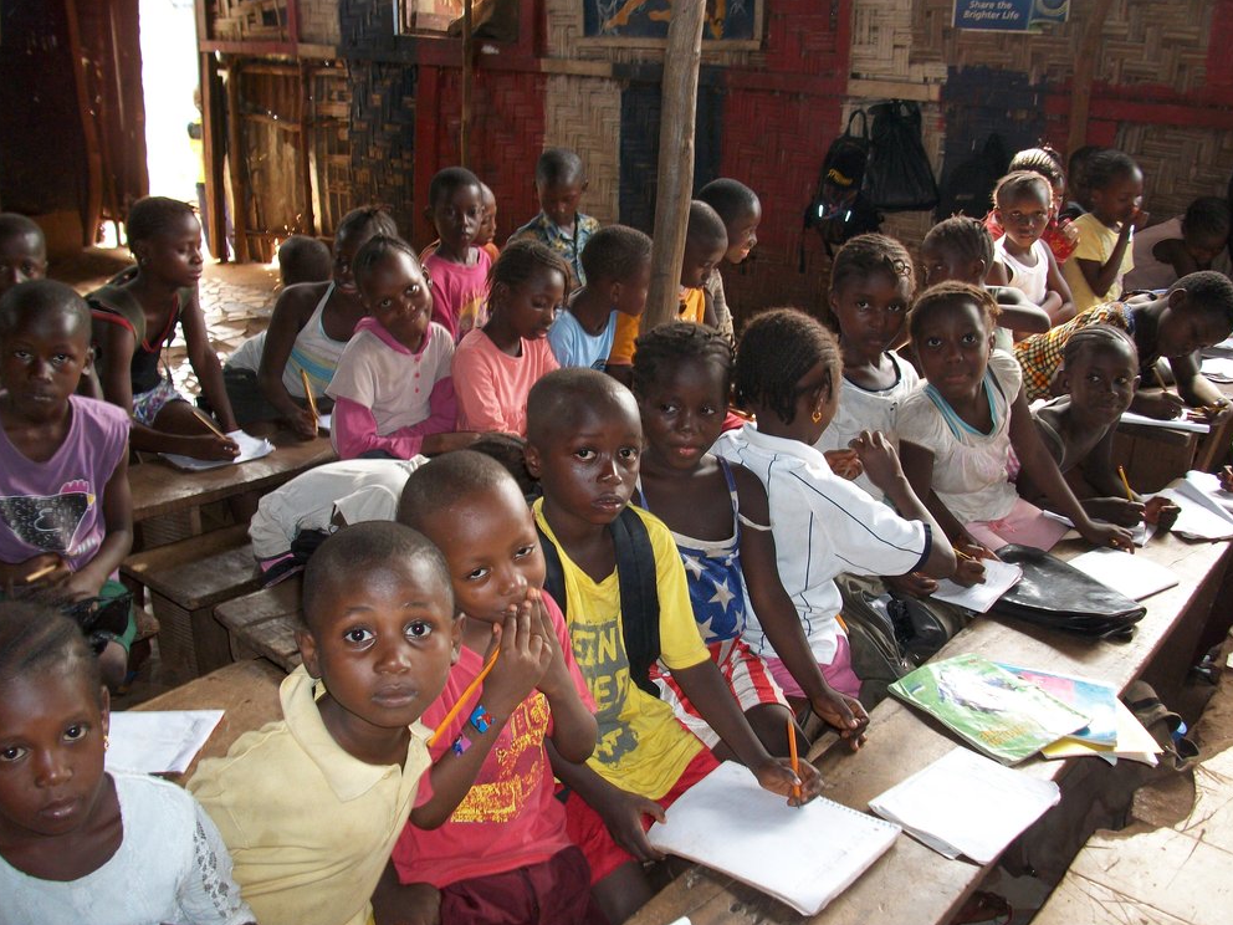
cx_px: 630
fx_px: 1140
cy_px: 453
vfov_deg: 44.2
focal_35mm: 32
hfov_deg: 56.8
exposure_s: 1/40
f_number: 2.9
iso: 150
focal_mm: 5.7
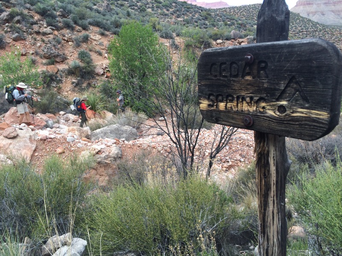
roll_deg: +1.9
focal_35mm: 29
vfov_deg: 48.2
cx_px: 171
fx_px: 287
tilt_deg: -21.2
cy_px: 128
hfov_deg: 61.7
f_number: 2.2
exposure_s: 1/604
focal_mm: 4.15
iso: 32
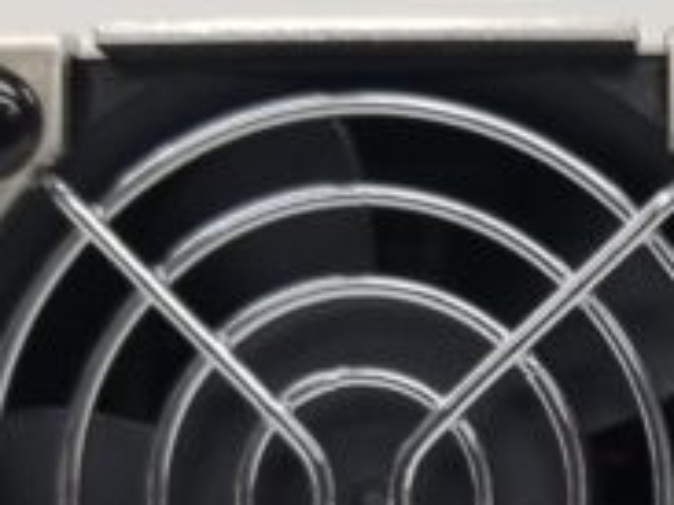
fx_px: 1245
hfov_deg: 28.7
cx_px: 648
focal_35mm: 64
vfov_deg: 22.1
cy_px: 501
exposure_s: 1/120
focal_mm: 4.25
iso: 80
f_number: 1.7
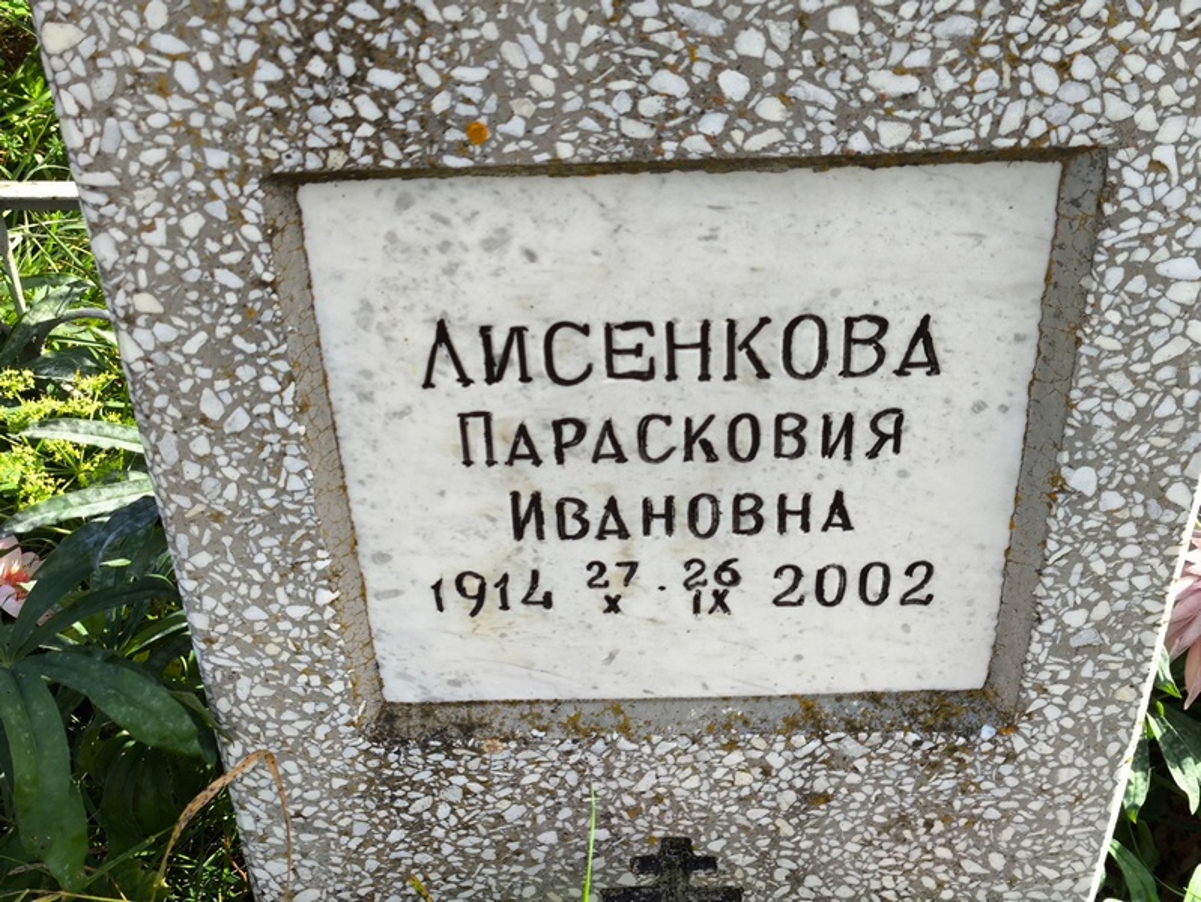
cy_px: 451
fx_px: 1736
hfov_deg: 38.2
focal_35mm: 50
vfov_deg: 29.1
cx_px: 600
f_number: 1.7
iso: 50
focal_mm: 4.71
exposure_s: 1/334
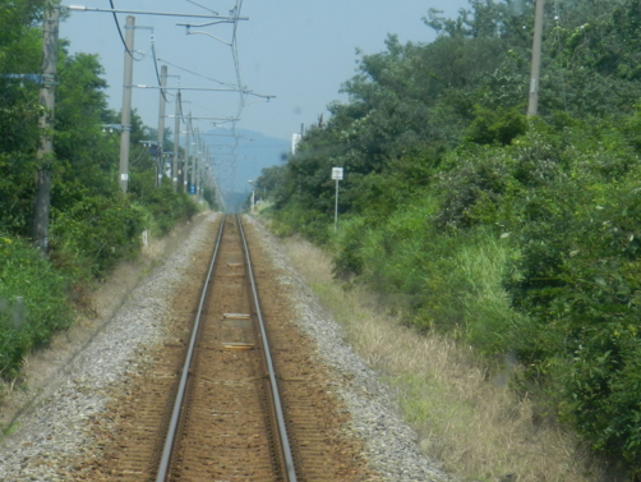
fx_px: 3835
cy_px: 148
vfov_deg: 7.2
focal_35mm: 207
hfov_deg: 9.6
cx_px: 239
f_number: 5
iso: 160
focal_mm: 23.1
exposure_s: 1/800
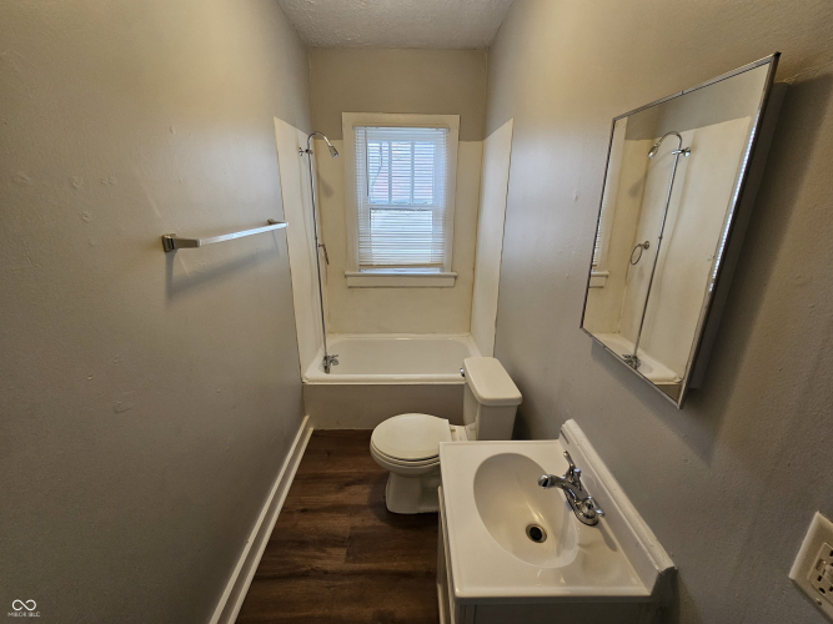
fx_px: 313
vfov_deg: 89.9
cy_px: 312
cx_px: 416
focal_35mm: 13
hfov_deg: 106.2
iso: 100
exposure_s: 1/60
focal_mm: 2.2
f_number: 2.2
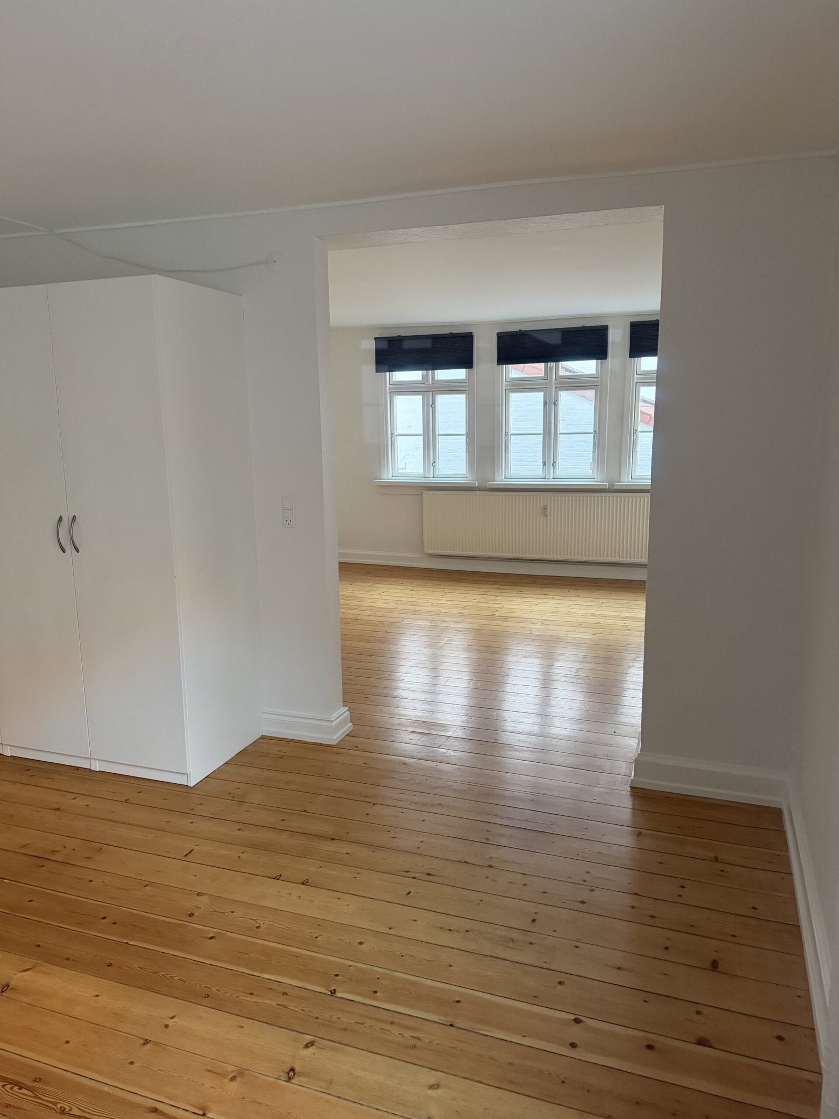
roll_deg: +0.4
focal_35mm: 24
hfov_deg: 56.8
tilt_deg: -10.3
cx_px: 420
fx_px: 776
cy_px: 560
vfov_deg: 71.6
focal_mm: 6.76
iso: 640
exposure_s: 1/60
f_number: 1.78
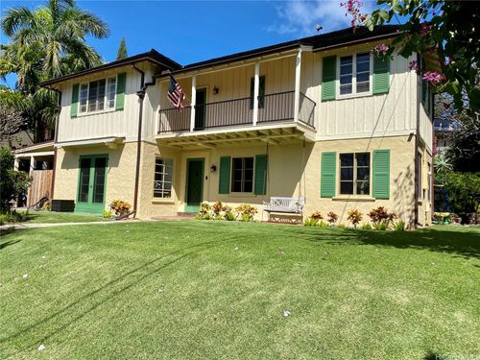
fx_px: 361
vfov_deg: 53.1
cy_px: 180
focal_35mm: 26
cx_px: 240
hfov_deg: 67.3
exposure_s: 1/3861
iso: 32
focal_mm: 4.25
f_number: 1.8
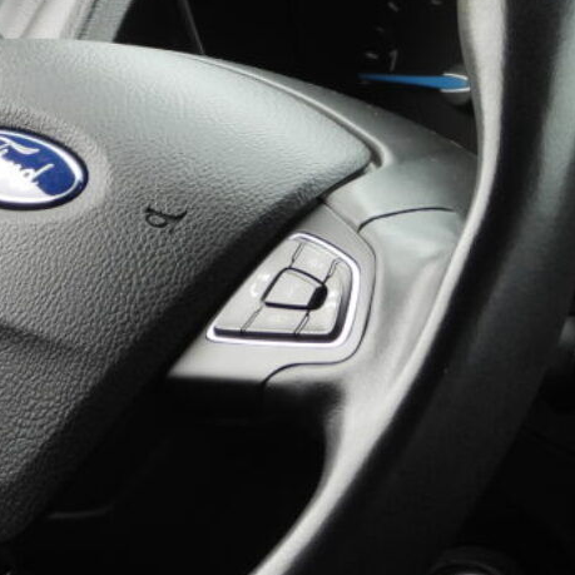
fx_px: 5281
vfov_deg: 6.2
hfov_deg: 6.2
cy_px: 164
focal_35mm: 281
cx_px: -4
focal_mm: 16.3
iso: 100
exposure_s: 1/80
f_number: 3.5
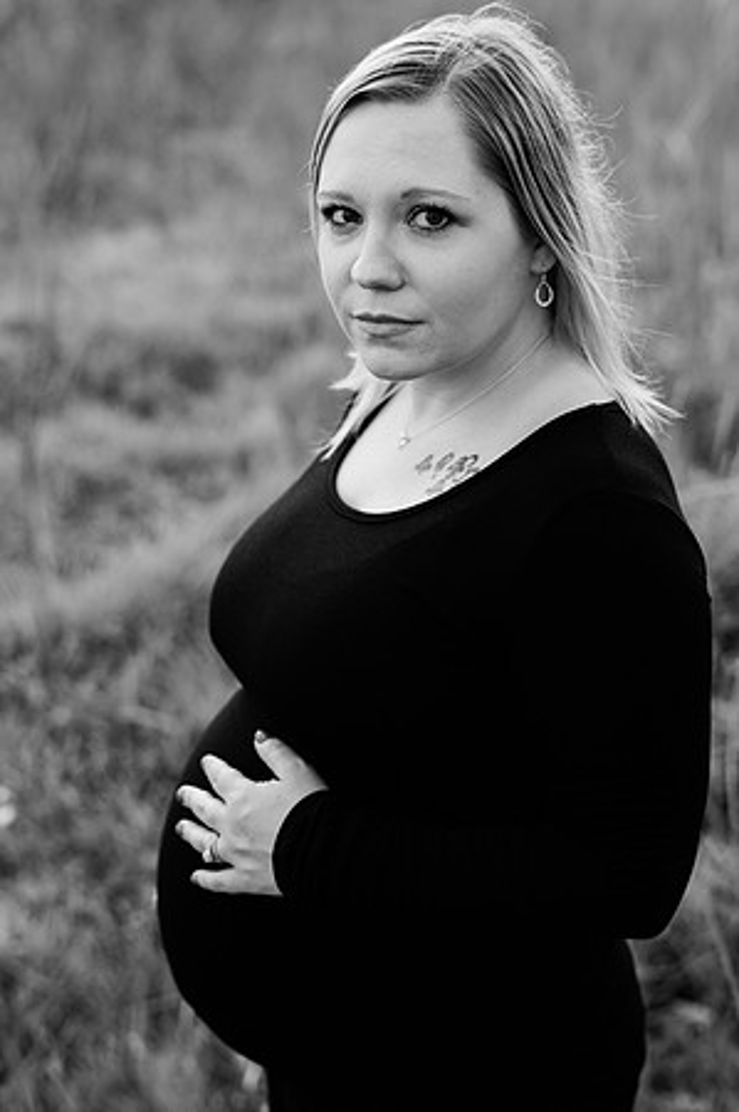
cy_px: 556
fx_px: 1790
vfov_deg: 34.5
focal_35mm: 58
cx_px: 370
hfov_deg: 23.3
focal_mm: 58
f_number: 3.2
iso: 400
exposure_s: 1/200
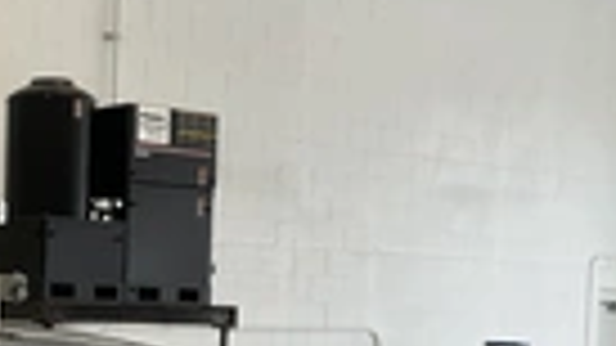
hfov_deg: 22.1
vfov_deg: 12.9
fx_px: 1502
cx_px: -27
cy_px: 391
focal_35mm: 92
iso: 25
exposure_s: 1/122
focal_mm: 3
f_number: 1.8
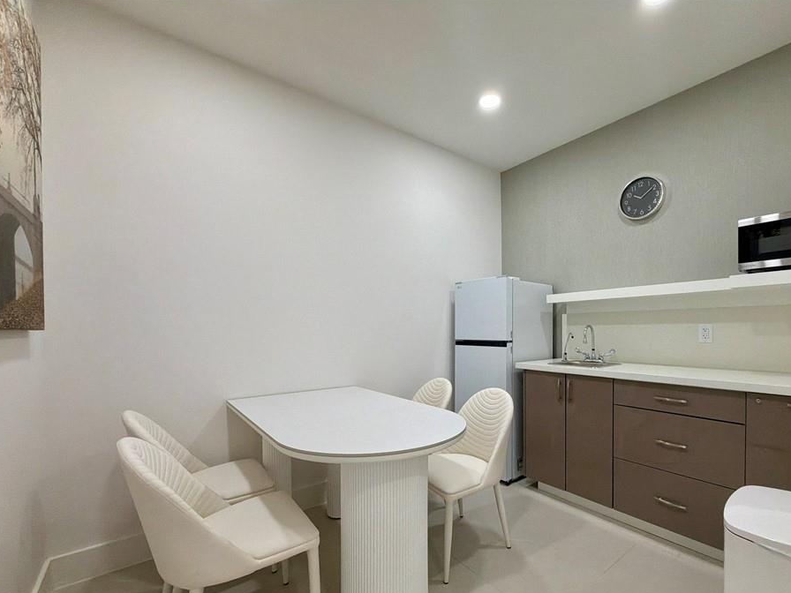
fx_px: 366
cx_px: 441
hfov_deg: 94.1
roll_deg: +0.8
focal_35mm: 16
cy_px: 335
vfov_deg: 77.7
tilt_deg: +0.4
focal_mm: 2.22
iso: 200
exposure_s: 1/121
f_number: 2.2
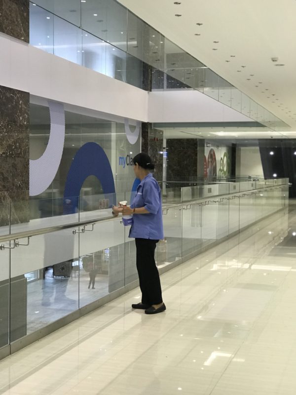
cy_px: 198
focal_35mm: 57
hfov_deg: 25.7
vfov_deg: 33.8
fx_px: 650
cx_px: 148
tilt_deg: -2.4
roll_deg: -0.8
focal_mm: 6.6
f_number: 2.8
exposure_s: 1/50
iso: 100
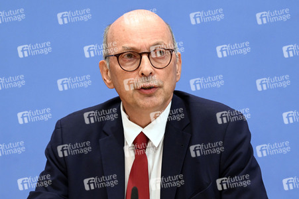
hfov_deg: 19.5
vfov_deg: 13.0
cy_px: 100
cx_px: 150
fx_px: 871
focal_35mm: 105
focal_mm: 105
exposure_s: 1/500
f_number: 5.6
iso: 5000
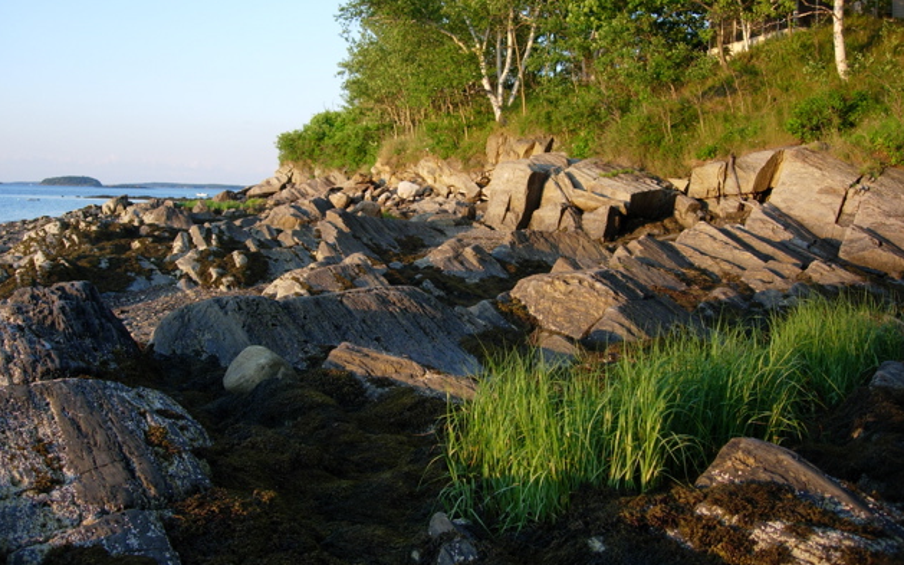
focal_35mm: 41
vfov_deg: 31.2
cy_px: 256
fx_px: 1010
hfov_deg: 48.2
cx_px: 447
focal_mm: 7.8
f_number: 2.8
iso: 64
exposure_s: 1/192
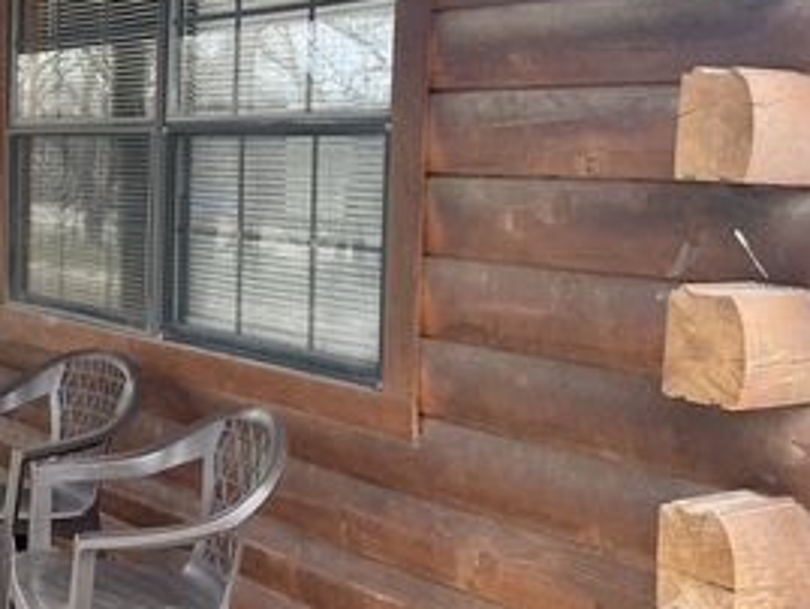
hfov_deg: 30.6
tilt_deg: -2.3
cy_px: 199
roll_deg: -1.1
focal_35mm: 57
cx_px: -51
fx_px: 1334
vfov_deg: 25.5
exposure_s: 1/409
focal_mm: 6.76
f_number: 1.78
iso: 80
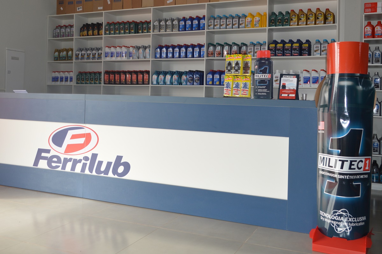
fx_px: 286
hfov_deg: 67.4
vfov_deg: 47.9
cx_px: 191
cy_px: 127
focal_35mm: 27
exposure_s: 1/125
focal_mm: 18
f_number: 4
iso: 125
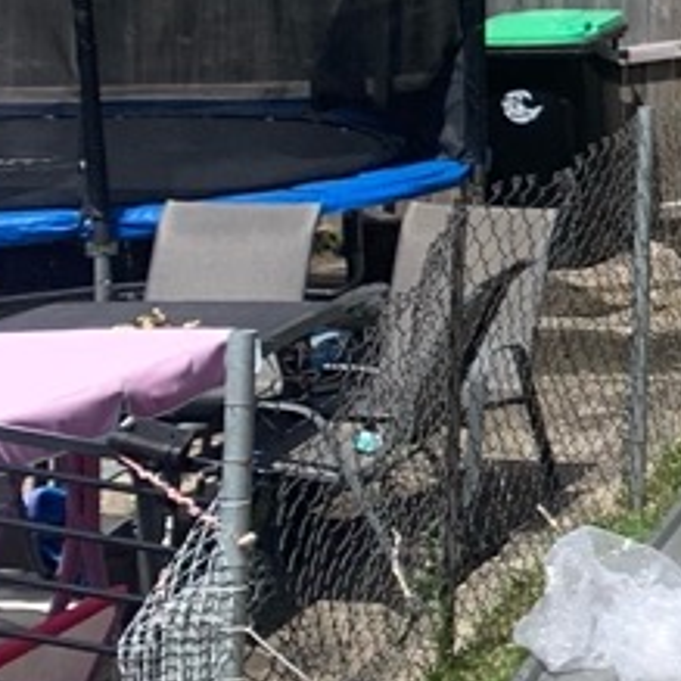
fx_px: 2804
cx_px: 1819
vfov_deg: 13.8
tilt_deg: -2.2
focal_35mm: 126
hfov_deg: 10.9
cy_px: 115
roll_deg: -4.5
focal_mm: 4.25
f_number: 1.8
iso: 25
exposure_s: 1/1953
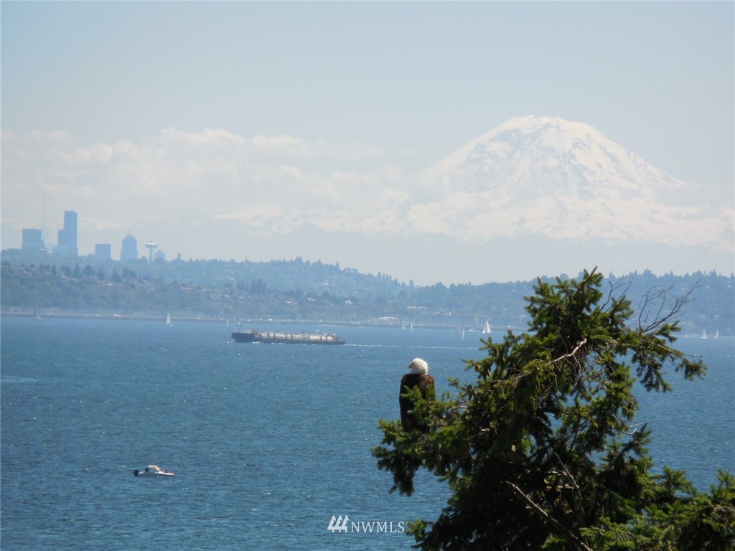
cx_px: 368
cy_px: 276
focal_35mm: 300
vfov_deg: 5.0
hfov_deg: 6.6
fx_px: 6370
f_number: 6.3
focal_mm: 54
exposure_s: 1/400
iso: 125
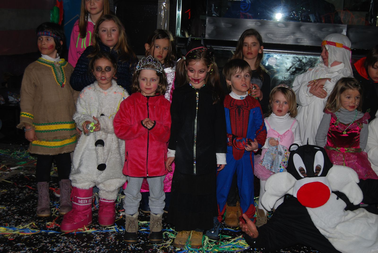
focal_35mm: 48
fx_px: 505
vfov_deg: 28.2
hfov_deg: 41.1
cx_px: 189
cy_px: 126
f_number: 4.5
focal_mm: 32
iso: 200
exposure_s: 1/60
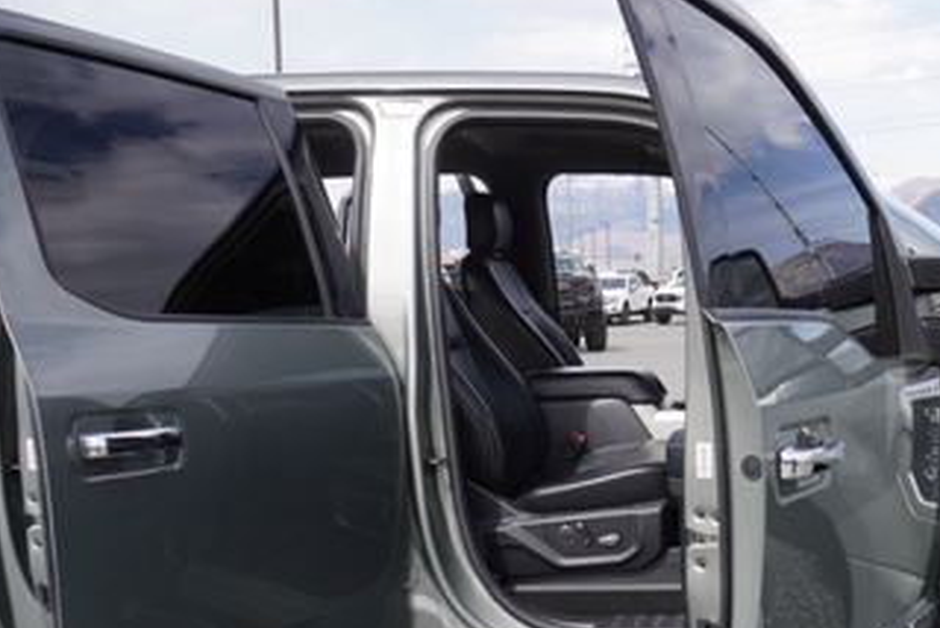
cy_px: 496
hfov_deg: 39.9
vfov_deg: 27.6
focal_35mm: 48
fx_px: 1254
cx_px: 705
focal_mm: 16
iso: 100
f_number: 7.1
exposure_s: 1/200
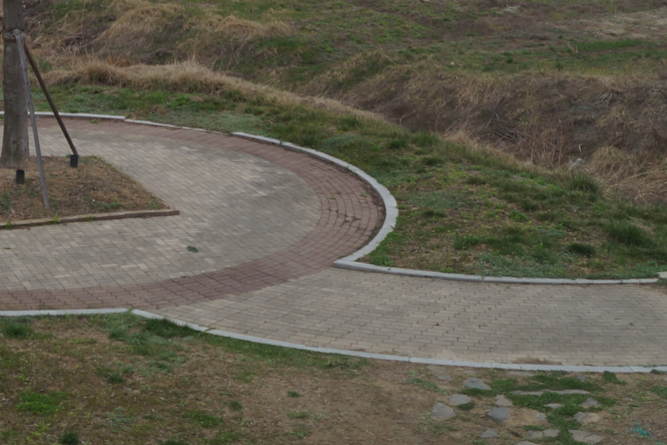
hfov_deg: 24.1
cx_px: 71
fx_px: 1519
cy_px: -141
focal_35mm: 82
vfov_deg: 15.8
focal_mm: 20
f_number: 6.3
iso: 100
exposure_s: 1/160
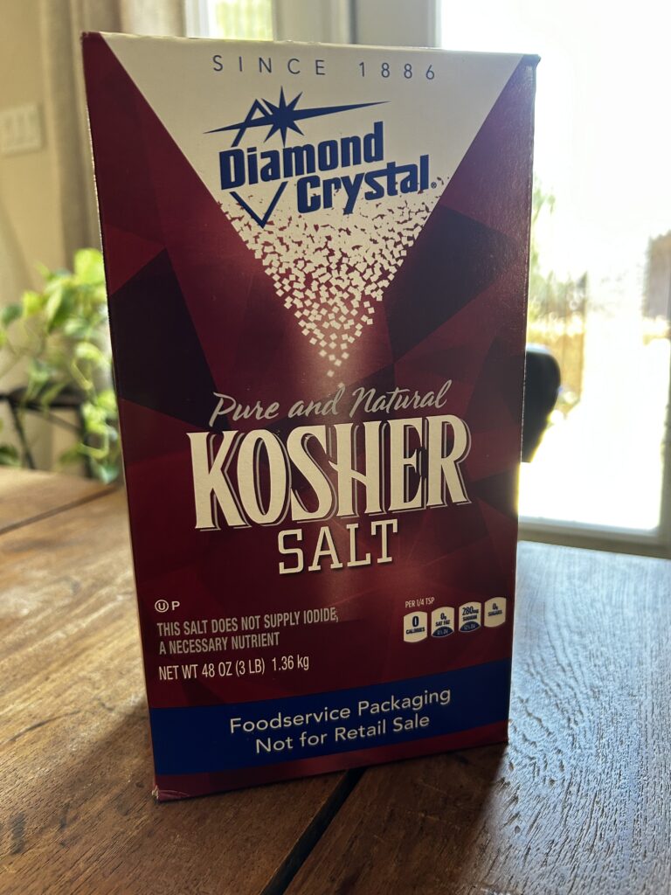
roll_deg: +1.9
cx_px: 336
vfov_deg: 67.3
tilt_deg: -13.2
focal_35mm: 26
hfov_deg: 53.1
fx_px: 672
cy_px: 448
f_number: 1.5
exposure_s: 1/60
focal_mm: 5.7
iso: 160
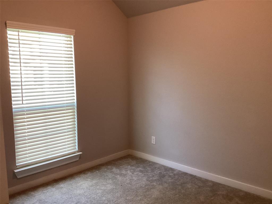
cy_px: 102
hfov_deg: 58.4
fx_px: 244
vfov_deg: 45.4
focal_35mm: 31
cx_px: 136
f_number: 2.4
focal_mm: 3.3
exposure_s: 1/60
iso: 160
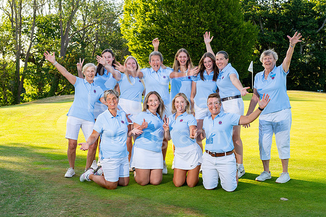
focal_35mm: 58
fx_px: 525
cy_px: 108
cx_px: 162
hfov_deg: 34.5
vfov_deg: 23.4
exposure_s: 1/60
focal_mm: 57
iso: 100
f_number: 9
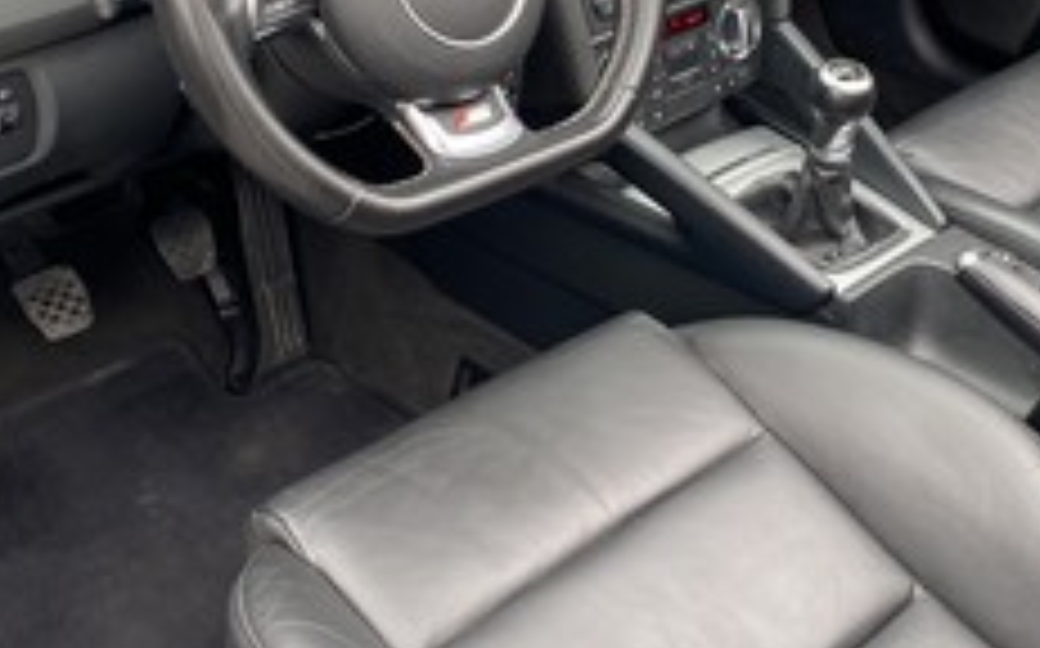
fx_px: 1728
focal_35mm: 61
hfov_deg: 33.3
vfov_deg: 20.8
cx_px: 666
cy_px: 70
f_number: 1.8
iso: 50
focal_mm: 4.25
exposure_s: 1/122
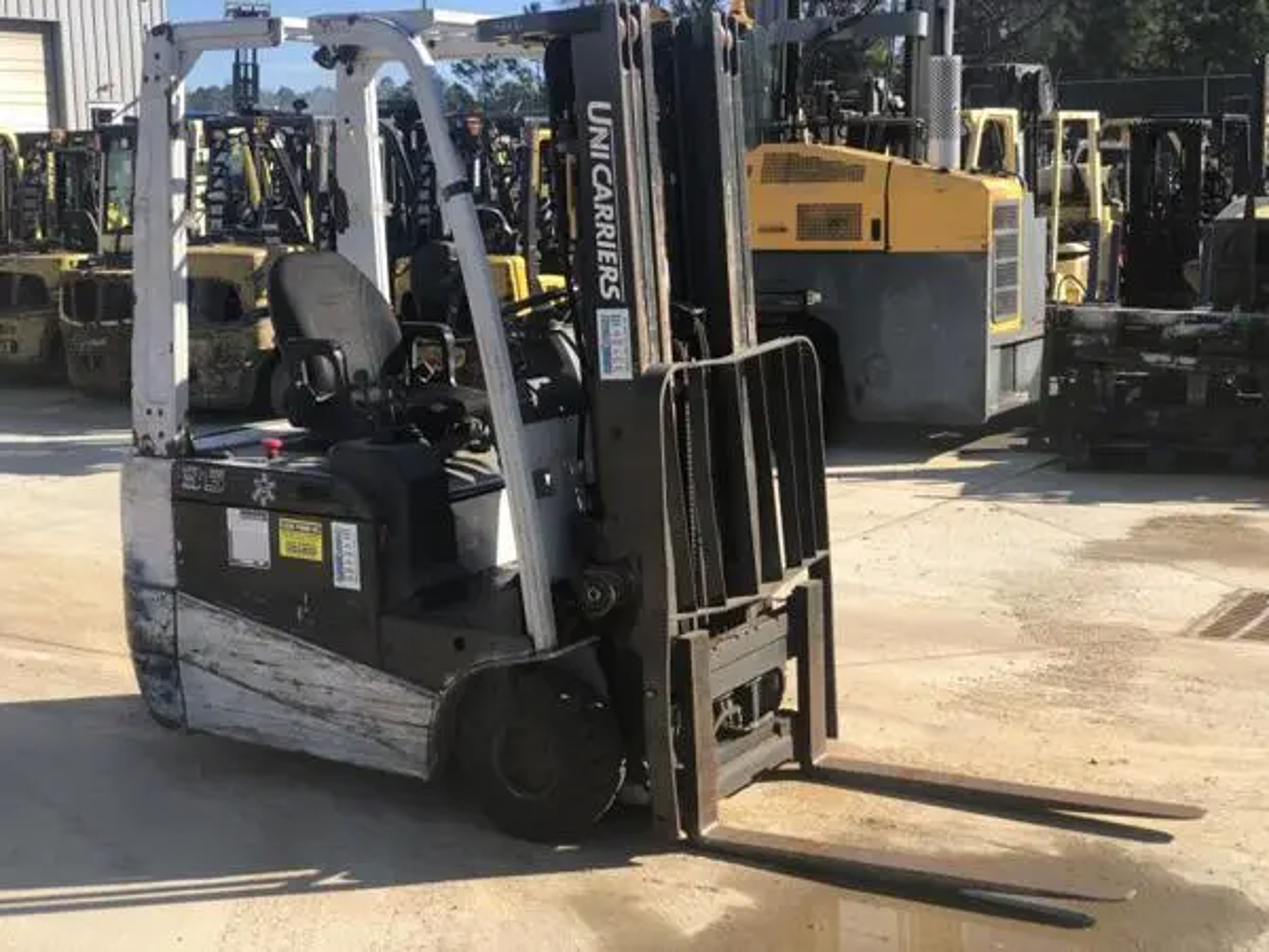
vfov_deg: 28.0
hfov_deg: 36.8
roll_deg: +1.8
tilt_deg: -8.8
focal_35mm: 52
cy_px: 476
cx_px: 634
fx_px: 1906
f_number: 2.4
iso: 16
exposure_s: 1/475
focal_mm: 6
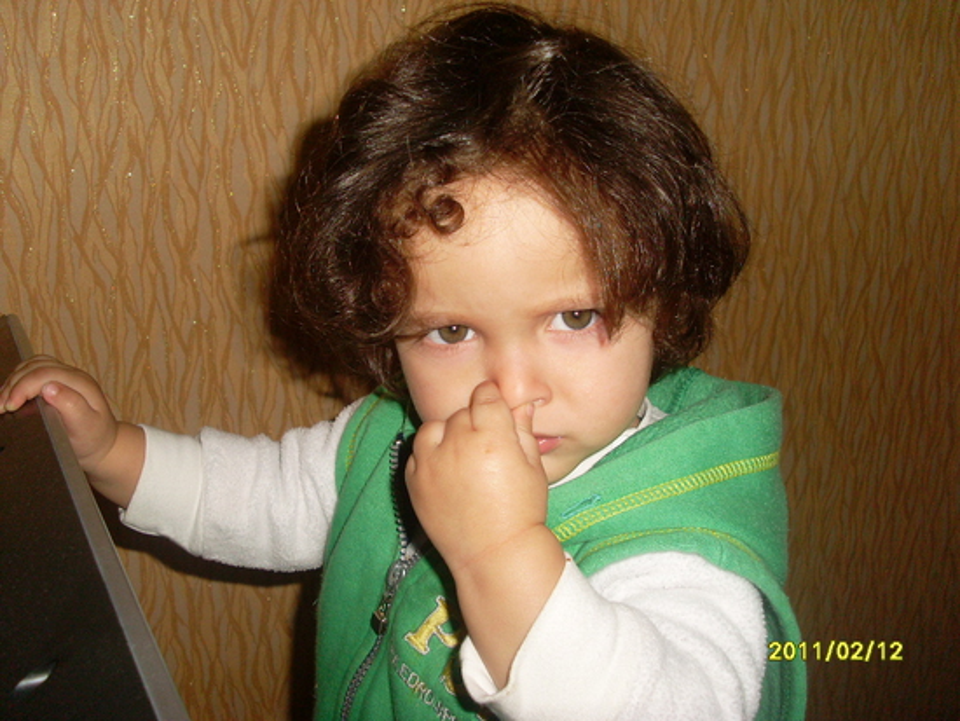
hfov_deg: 49.0
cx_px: 480
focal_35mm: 38
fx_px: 1054
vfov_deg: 37.7
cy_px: 360
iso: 100
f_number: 3
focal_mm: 6.3
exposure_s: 1/45
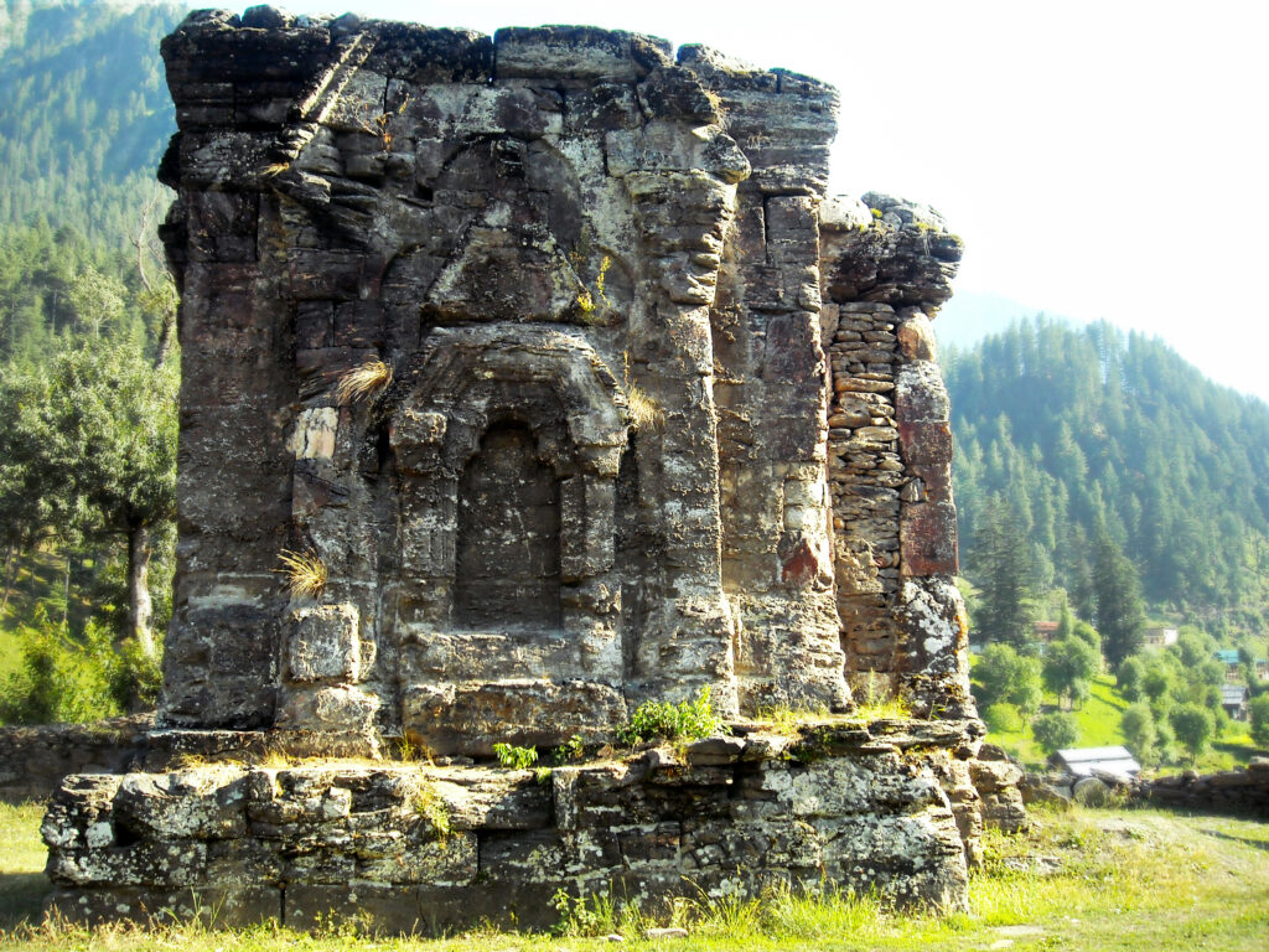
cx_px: 634
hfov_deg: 52.6
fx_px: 1283
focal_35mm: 35
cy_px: 476
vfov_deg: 40.7
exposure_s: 1/239
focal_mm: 5.7
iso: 64
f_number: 2.8
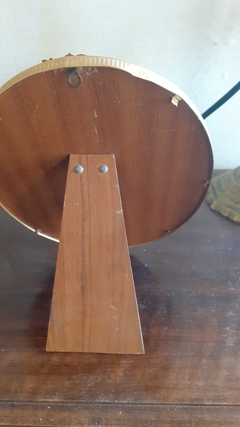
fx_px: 339
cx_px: 100
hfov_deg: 38.8
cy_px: 217
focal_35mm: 30
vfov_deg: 64.3
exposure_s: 1/25
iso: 250
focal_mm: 3.6
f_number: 1.9
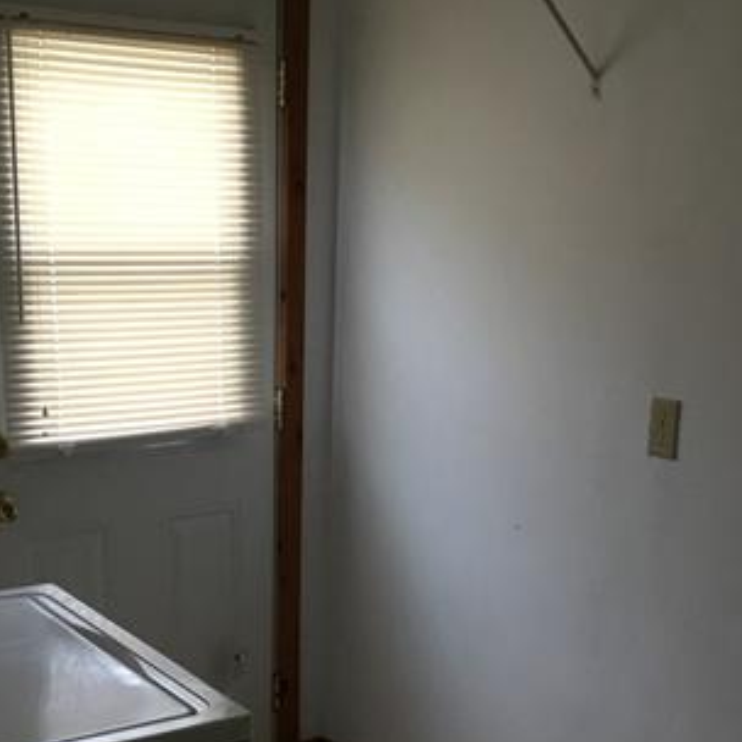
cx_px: 373
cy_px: 527
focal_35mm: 54
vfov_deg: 31.2
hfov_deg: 31.6
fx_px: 1310
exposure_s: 1/30
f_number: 2.4
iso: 100
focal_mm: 3.3
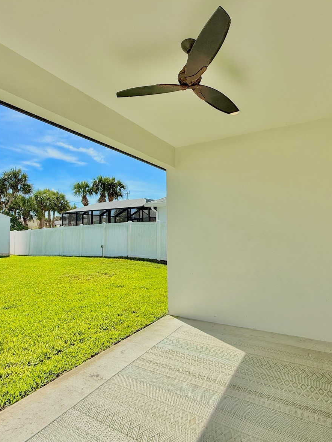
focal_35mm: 19
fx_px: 243
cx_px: 181
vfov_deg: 84.7
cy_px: 221
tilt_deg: +3.1
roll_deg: +0.0
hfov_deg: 68.5
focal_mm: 2.22
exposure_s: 1/2410
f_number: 2.2
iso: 50
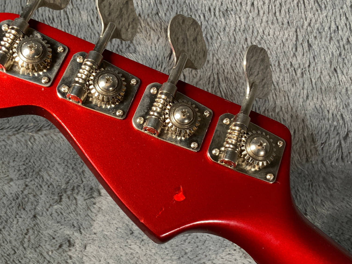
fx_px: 498
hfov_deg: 38.8
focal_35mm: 49
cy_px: 122
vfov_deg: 29.7
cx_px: 150
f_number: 1.8
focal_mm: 3
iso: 64
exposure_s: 1/104
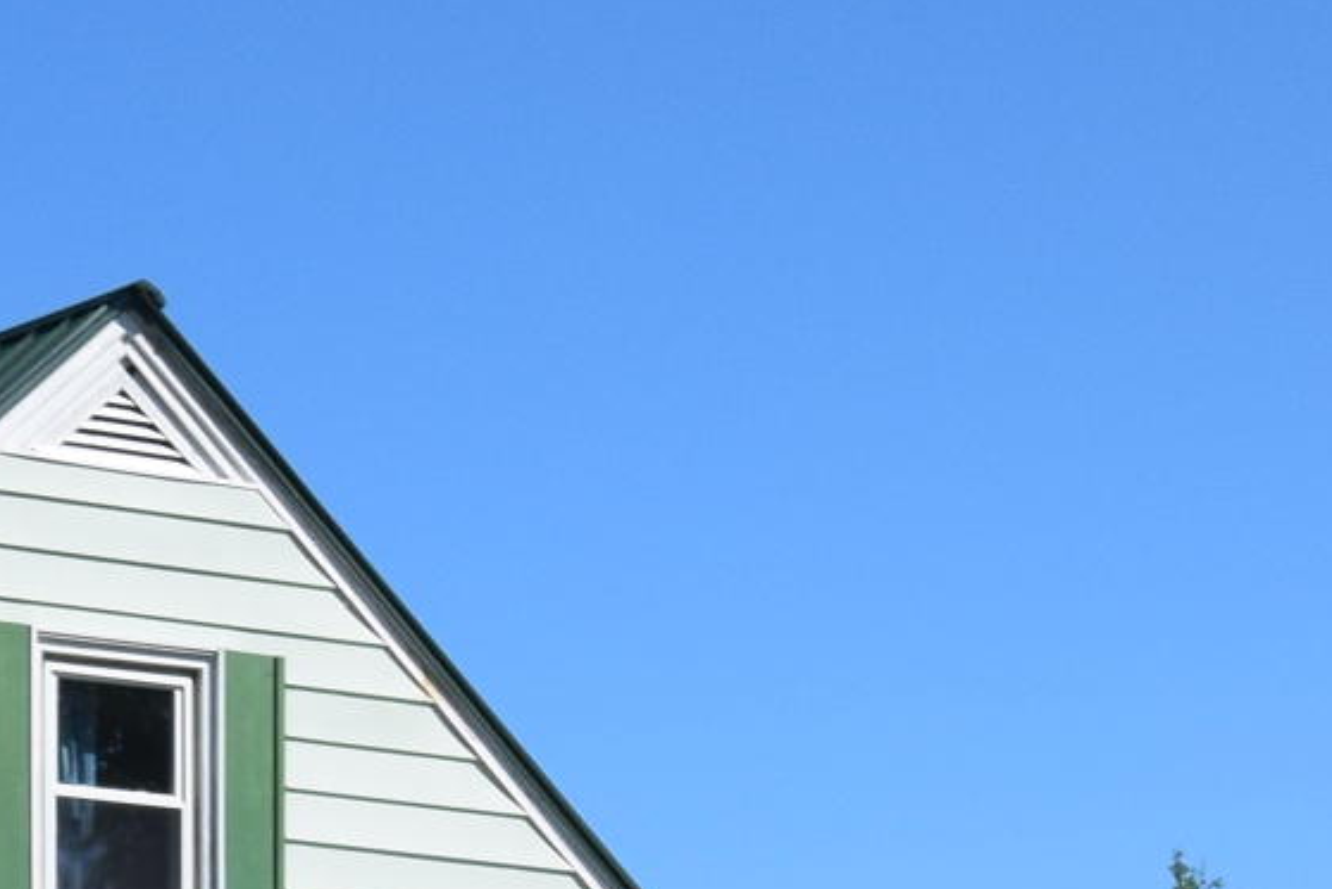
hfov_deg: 12.2
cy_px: 1497
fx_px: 5958
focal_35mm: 161
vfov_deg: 8.3
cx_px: -646
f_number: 10
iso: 400
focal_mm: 20
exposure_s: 1/250
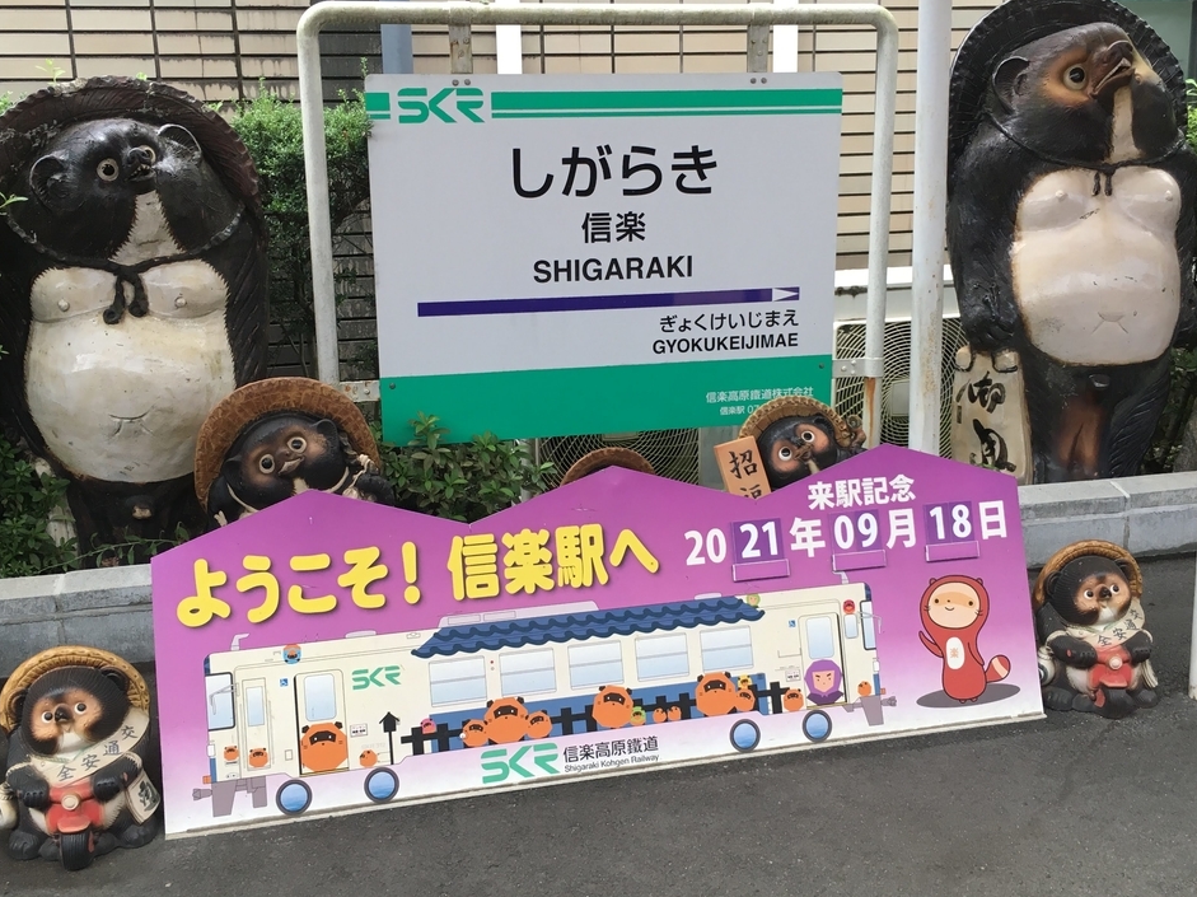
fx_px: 1279
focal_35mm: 37
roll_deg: +1.7
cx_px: 608
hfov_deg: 50.2
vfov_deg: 38.6
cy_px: 419
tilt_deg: -11.6
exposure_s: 1/40
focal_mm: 4.15
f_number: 2.2
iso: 25
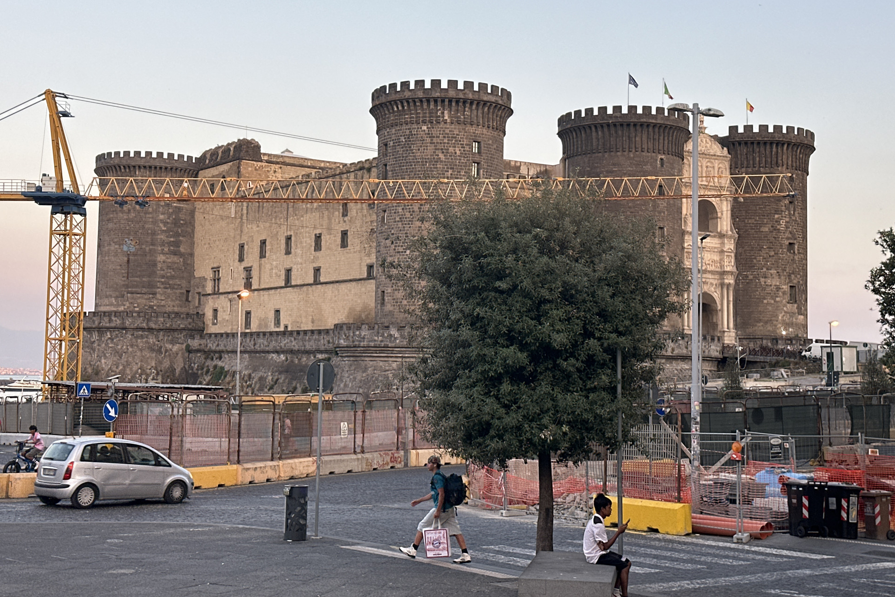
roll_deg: -0.5
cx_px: 432
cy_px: 258
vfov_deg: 26.0
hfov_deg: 38.2
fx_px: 1293
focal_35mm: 52
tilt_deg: +5.2
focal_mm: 6.86
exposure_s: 1/233
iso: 50
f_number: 1.78
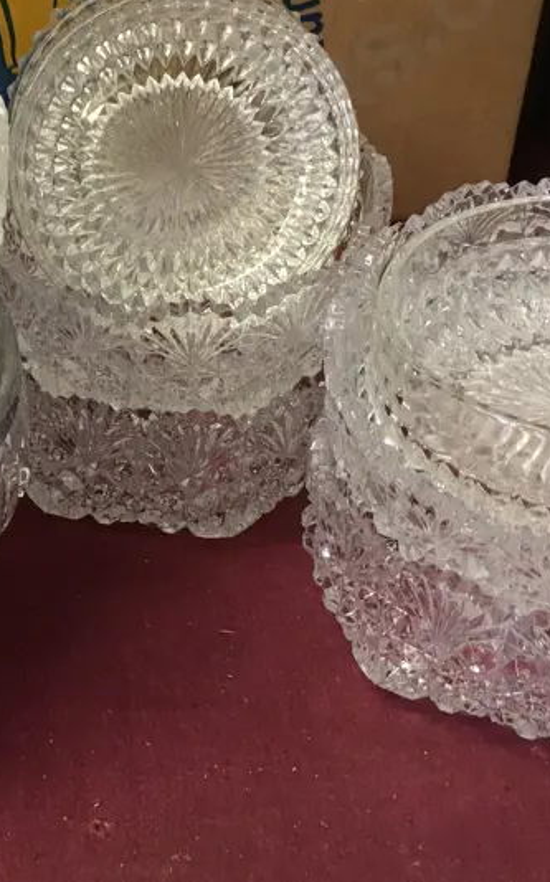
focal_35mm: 59
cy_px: 352
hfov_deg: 21.1
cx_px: -12
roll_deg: -0.5
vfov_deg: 34.5
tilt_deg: -30.4
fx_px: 1417
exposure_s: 1/17
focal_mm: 4.15
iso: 50
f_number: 2.2
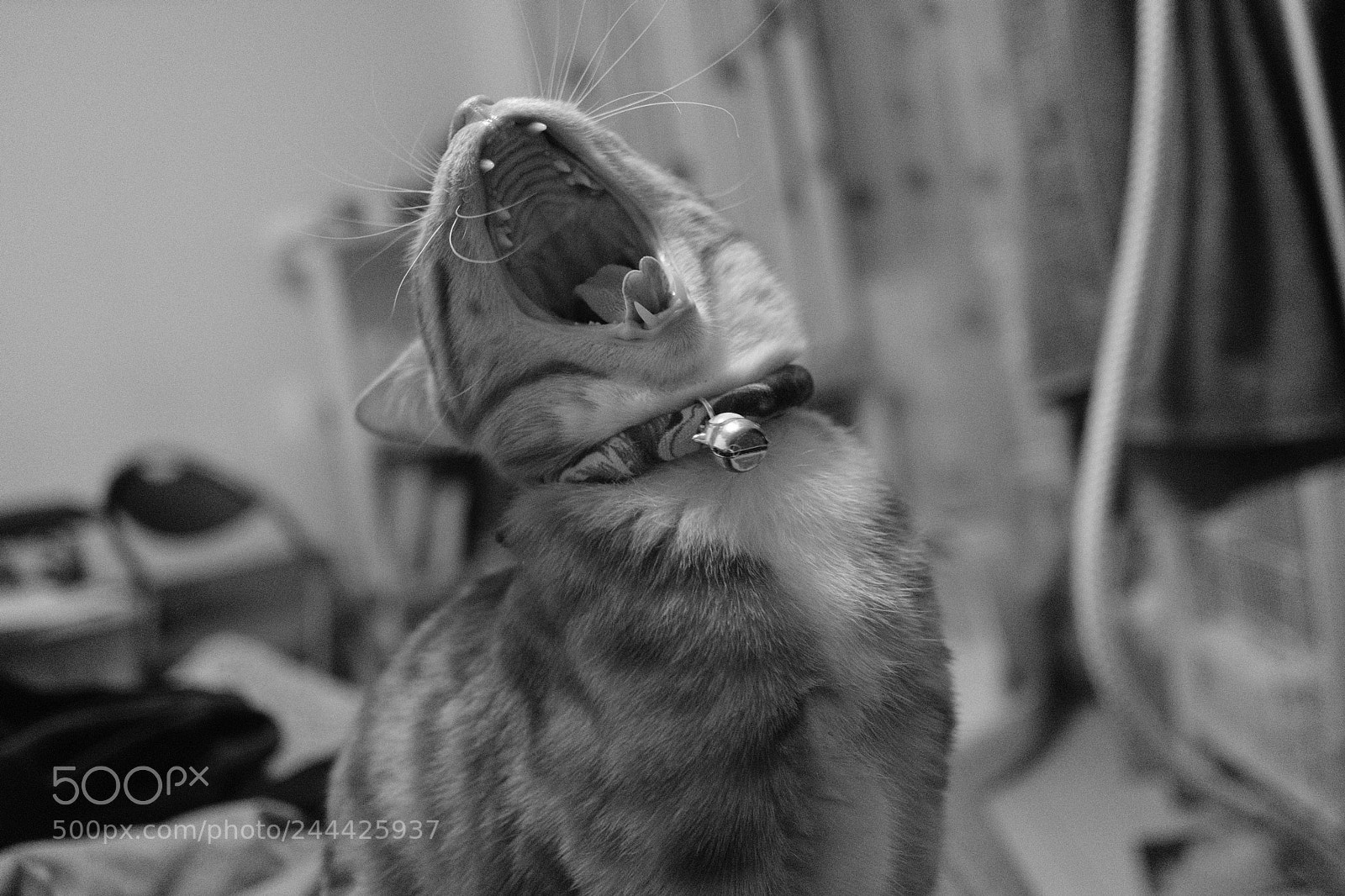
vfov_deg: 32.6
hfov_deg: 47.4
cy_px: 448
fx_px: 1531
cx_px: 672
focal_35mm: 41
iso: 8000
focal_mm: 27
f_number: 2.8
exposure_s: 1/125
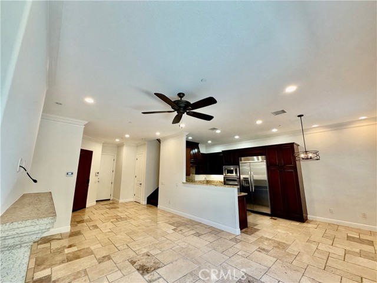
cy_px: 142
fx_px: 152
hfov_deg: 102.1
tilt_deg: +10.8
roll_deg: +0.4
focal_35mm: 14
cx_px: 188
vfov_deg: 85.7
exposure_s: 1/120
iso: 200
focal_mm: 2.22
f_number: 2.2
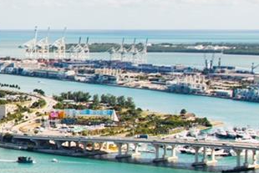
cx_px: -200
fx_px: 1188
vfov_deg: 8.3
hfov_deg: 11.6
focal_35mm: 165
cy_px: 41
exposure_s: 1/160
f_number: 8
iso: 100
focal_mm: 32
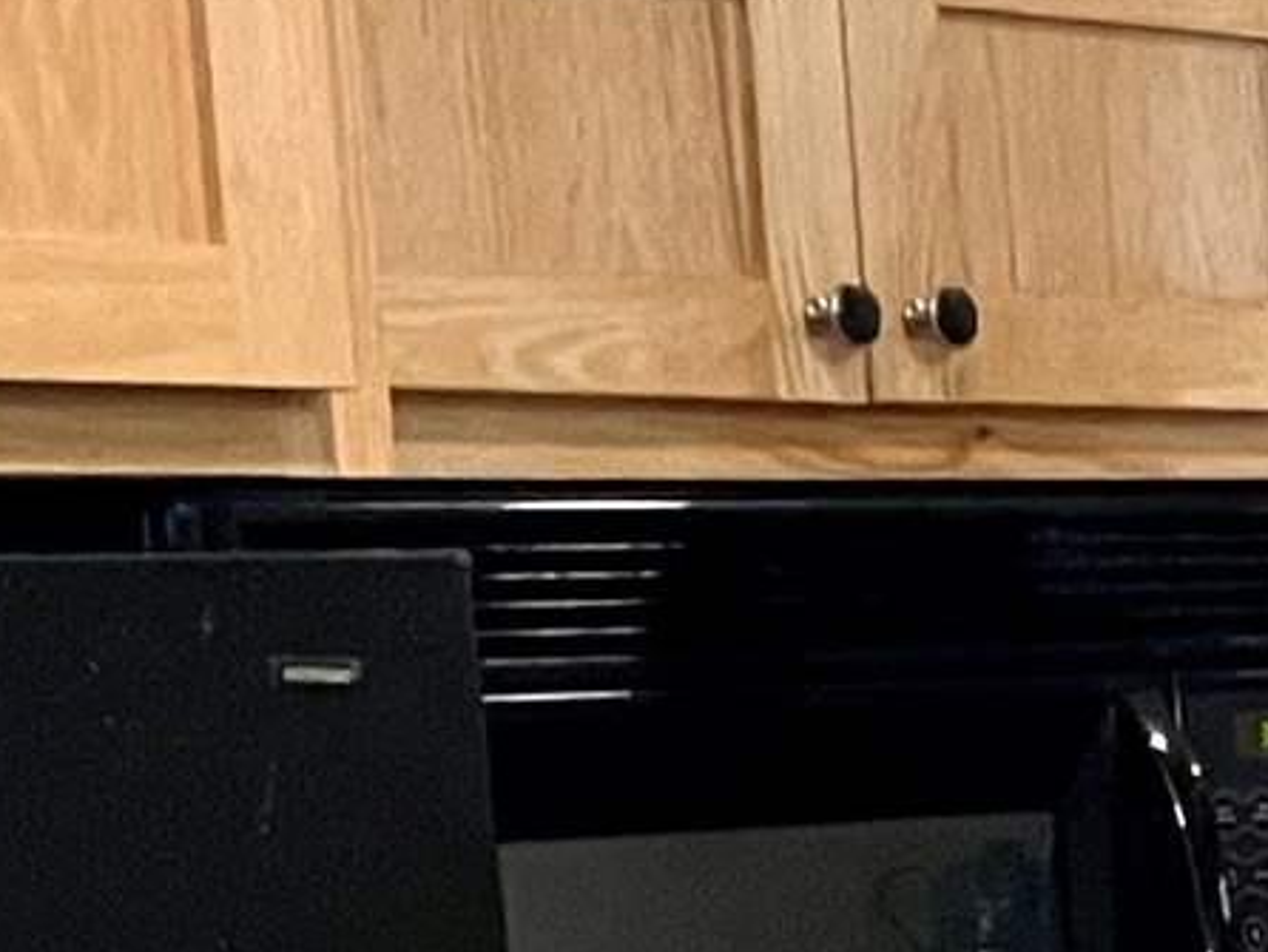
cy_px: 1662
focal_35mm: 179
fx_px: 6560
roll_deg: +1.1
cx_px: 3648
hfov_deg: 9.1
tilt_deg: -8.5
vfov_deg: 8.0
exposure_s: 1/60
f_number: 1.6
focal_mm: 5.1
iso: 320
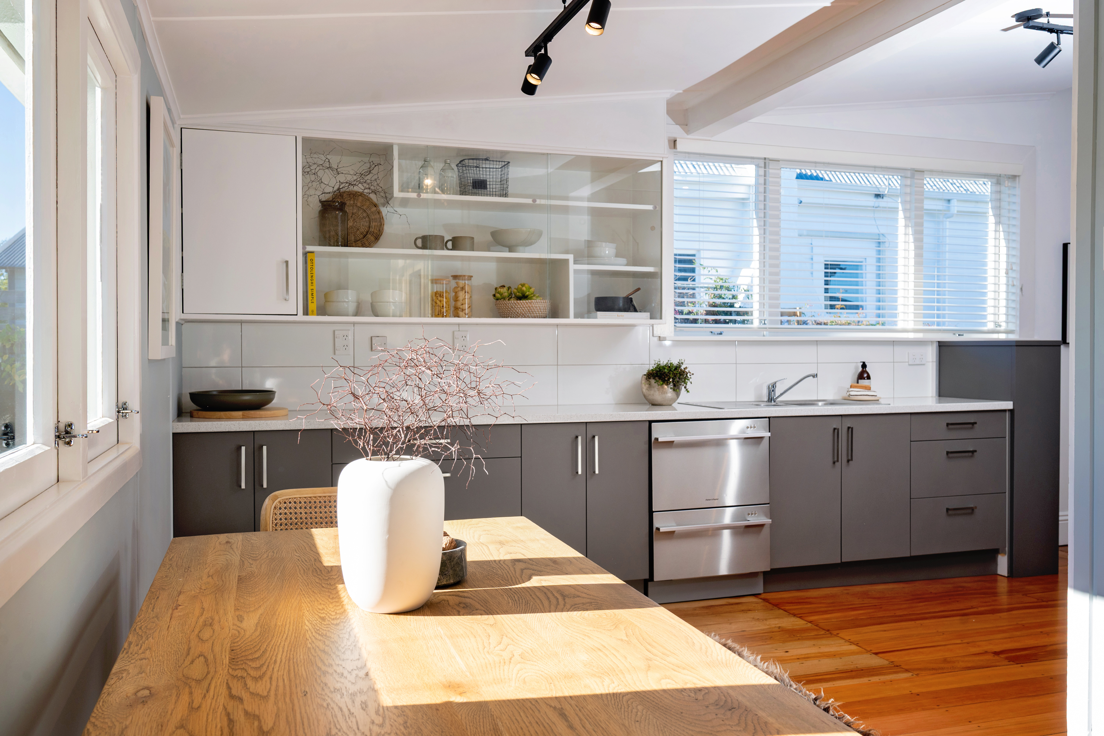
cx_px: 552
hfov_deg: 61.9
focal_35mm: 30
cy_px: 368
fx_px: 920
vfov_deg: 43.6
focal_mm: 30
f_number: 8
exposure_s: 1/125
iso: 200
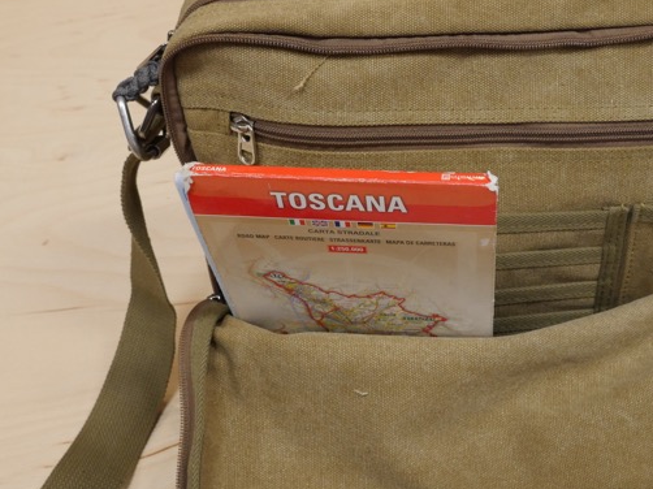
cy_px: 241
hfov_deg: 37.1
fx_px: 962
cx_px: 437
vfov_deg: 28.5
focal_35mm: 51
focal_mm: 16
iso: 1000
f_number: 6.3
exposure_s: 1/60
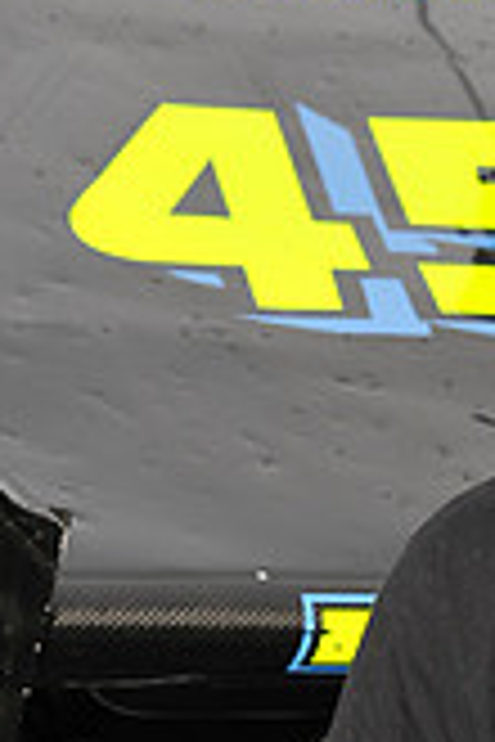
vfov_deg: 7.3
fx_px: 5816
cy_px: 809
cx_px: 828
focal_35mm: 282
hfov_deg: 4.8
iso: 500
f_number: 8
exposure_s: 1/250
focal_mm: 80
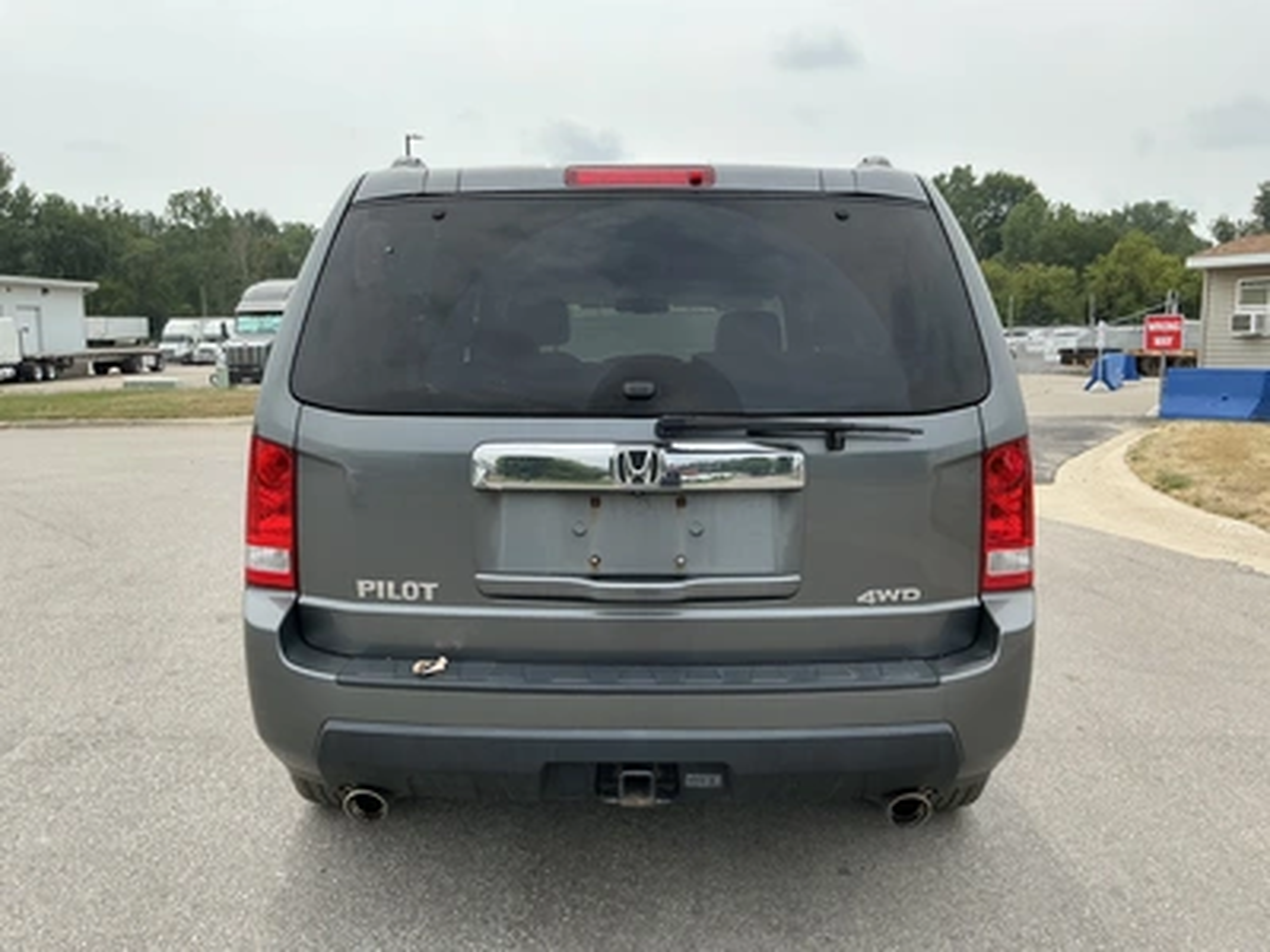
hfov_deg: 63.4
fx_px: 1027
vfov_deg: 49.7
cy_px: 476
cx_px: 635
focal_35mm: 28
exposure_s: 1/1076
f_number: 1.8
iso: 25
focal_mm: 3
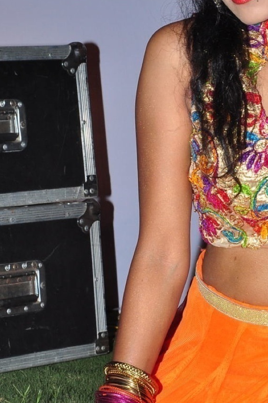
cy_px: 214
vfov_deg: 12.5
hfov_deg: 8.2
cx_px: 282
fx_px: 1849
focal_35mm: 165
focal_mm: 52
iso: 400
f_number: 11
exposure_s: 1/125
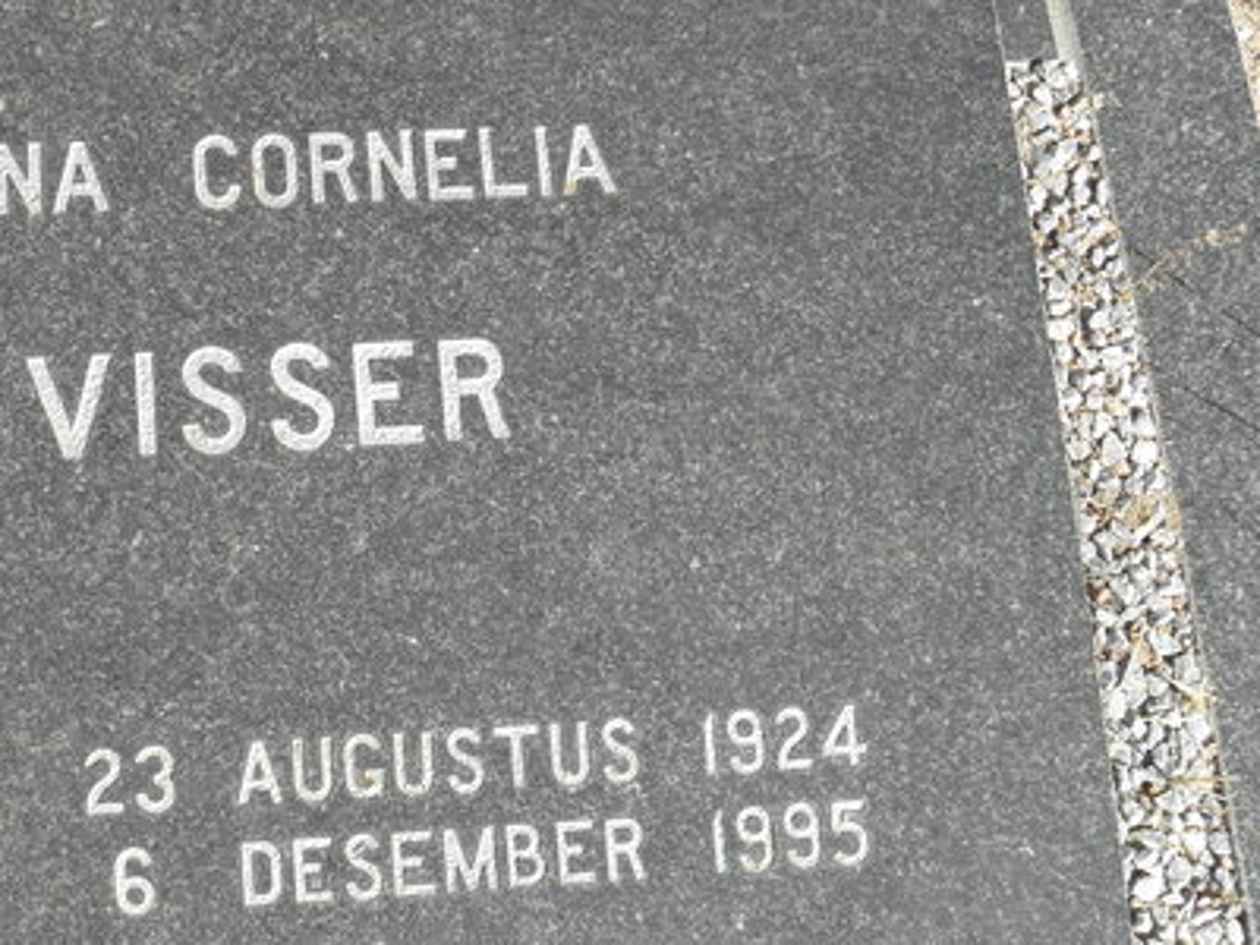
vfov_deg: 28.0
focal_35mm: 52
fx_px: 1893
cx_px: 173
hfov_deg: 35.1
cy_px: 539
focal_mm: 4.6
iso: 64
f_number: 5.6
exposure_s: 1/200
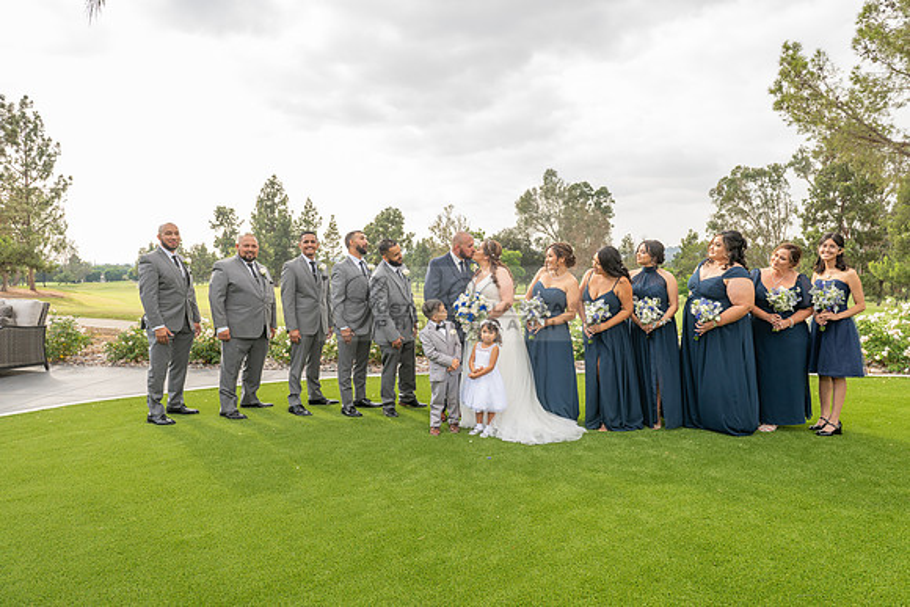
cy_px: 304
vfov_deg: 53.2
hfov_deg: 73.7
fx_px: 607
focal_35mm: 24
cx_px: 455
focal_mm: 24
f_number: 6.3
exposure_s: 1/200
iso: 200
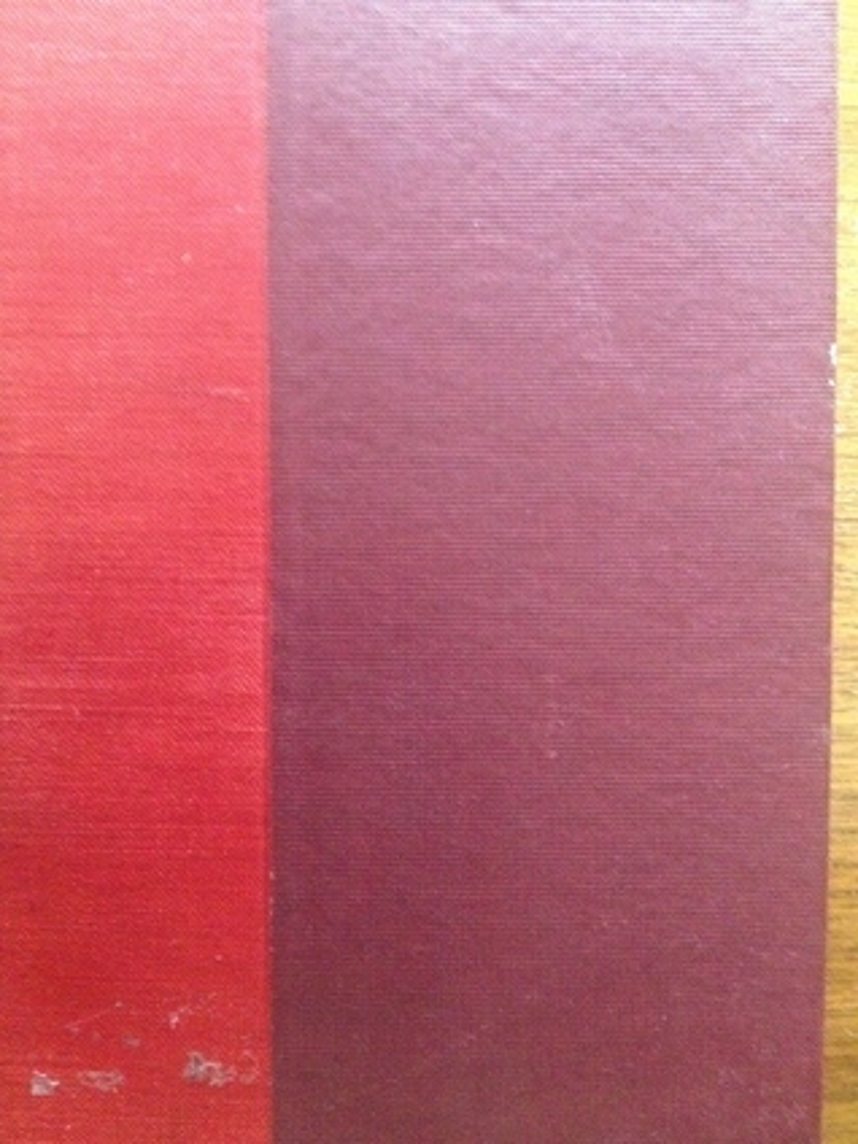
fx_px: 1157
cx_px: 429
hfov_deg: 40.7
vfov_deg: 52.6
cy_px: 572
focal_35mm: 35
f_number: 2.4
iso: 800
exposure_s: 1/15
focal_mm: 4.28
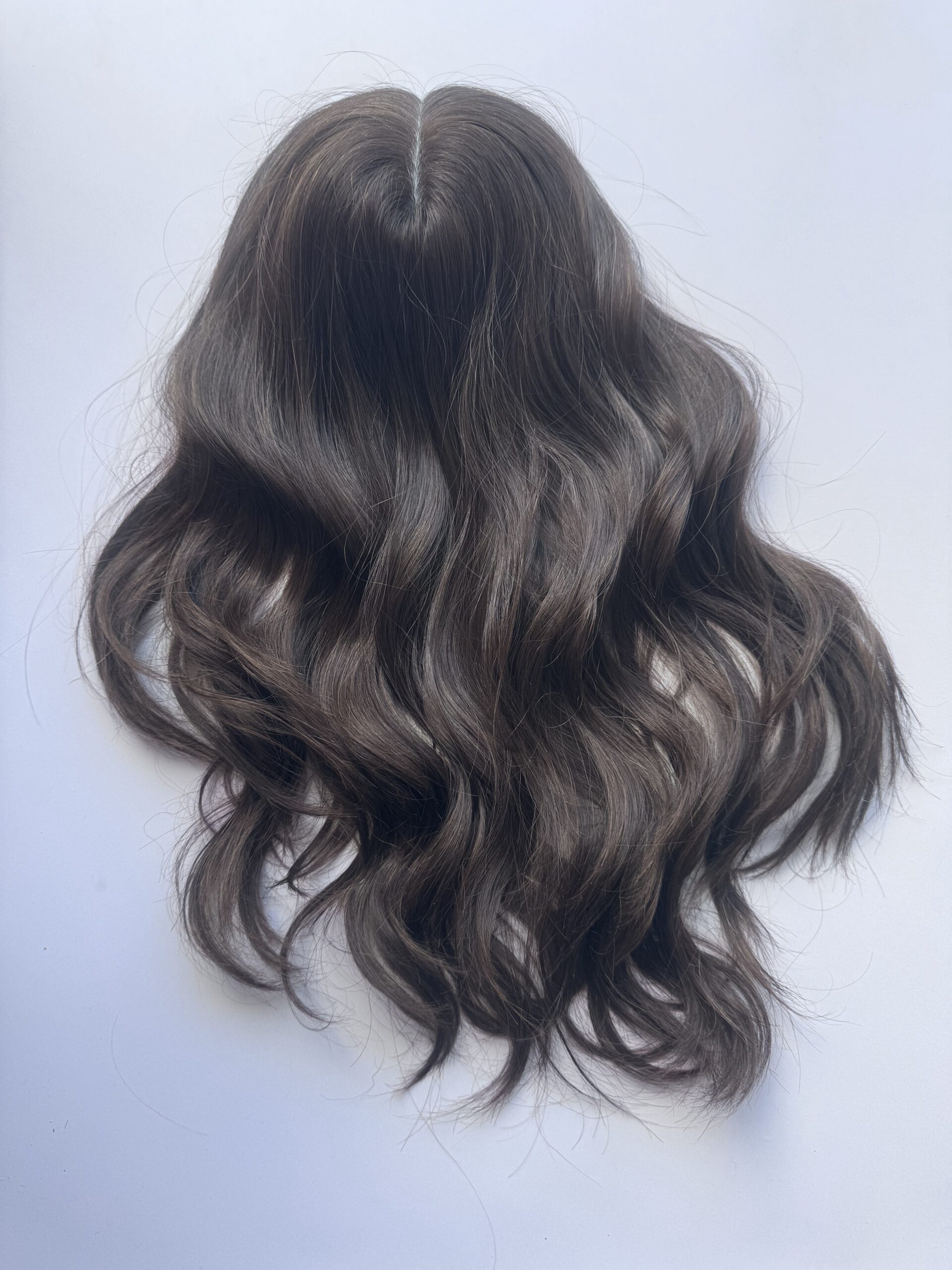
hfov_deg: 56.8
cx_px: 476
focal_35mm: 24
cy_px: 635
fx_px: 880
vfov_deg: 71.6
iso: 64
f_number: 1.78
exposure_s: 1/121
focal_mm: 6.76
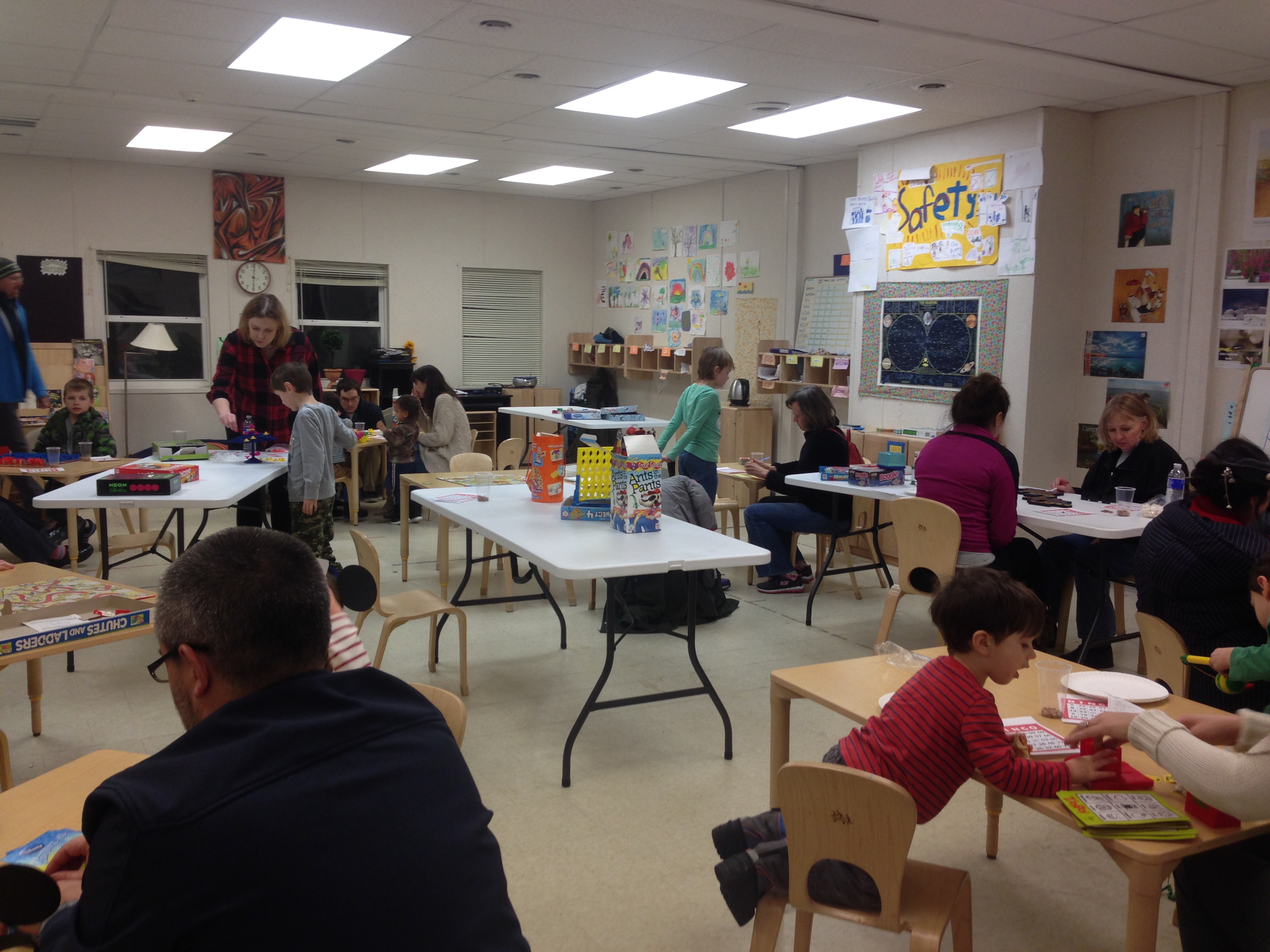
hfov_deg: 55.4
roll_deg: -1.9
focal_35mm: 33
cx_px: 635
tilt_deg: -9.1
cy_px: 476
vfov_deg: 42.9
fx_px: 1211
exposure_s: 1/40
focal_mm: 4.12
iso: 50
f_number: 2.4
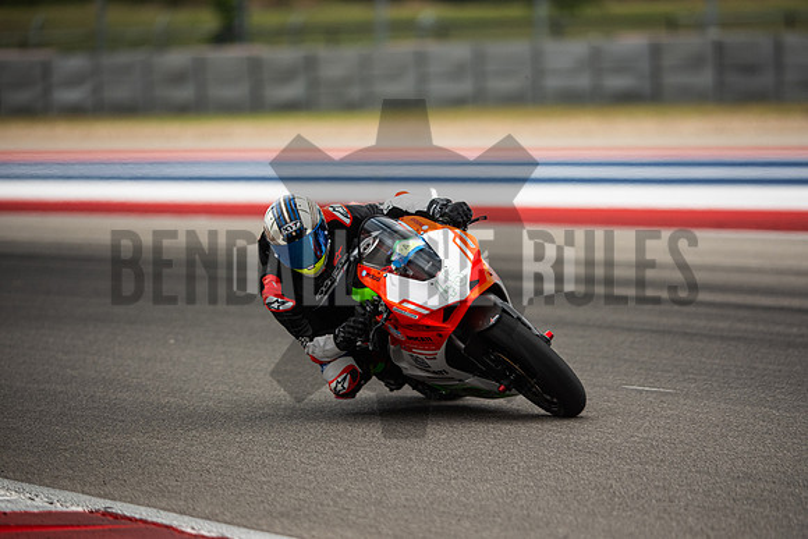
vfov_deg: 4.6
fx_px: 6735
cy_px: 270
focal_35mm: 300
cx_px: 404
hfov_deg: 6.9
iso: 400
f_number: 2
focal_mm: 200
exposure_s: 1/5000
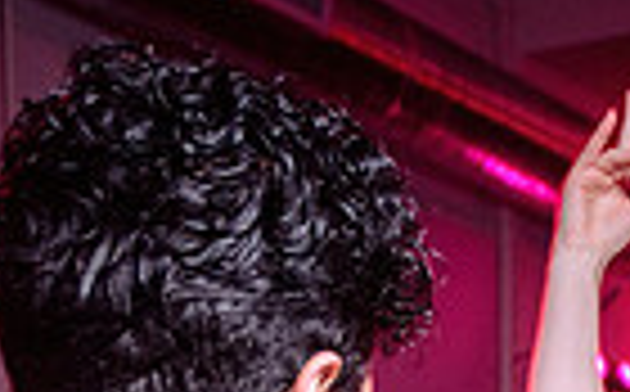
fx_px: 1886
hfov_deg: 18.2
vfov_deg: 10.4
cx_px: 698
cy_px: 895
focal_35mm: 110
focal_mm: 24
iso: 800
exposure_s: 1/30
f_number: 3.2
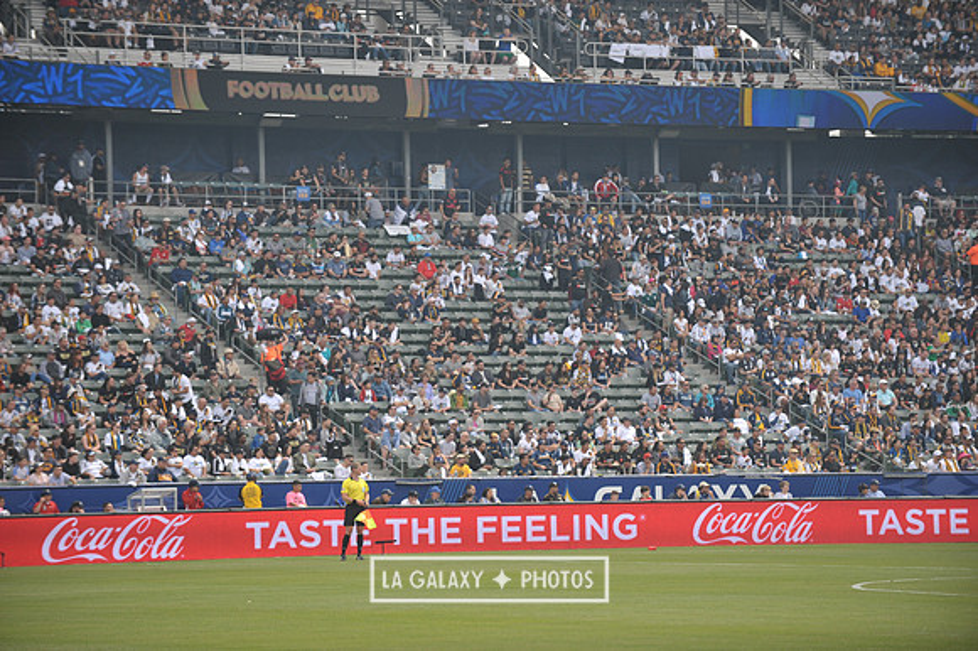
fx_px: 4208
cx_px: 489
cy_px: 326
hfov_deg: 13.3
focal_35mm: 155
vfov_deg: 8.8
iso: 320
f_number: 3.5
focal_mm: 155
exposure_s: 1/2500
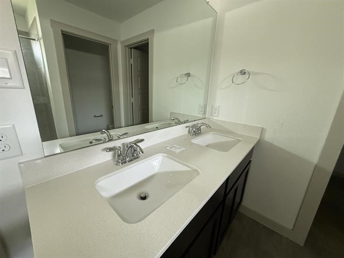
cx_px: 172
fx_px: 139
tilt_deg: -14.6
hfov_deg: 102.1
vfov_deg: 85.7
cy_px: 129
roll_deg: -2.4
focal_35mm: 14
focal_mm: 2.22
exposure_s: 1/60
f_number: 2.2
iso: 400
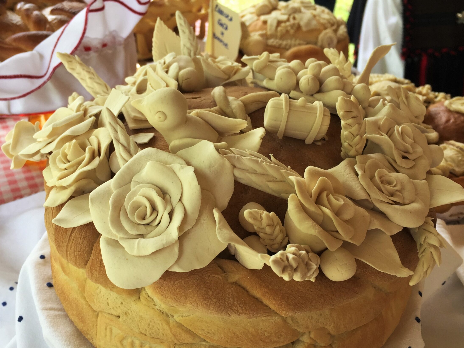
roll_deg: -1.8
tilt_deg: -33.7
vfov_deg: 41.7
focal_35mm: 34
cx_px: 210
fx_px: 456
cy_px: 199
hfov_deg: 53.9
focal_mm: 4.15
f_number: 2.2
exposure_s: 1/111
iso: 32
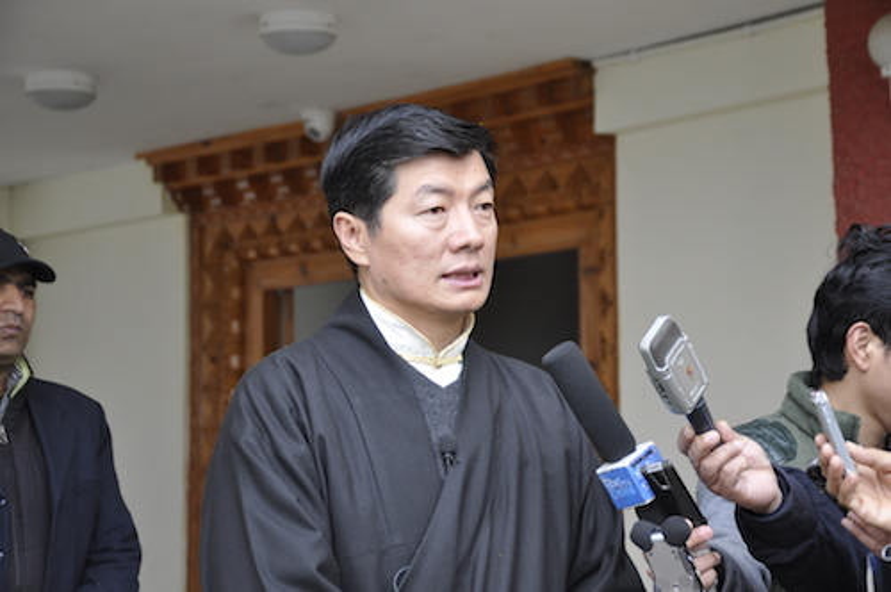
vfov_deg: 14.7
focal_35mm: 93
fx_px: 2299
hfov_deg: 21.9
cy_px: 296
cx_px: 446
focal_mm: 62
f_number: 5.6
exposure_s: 1/125
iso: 400
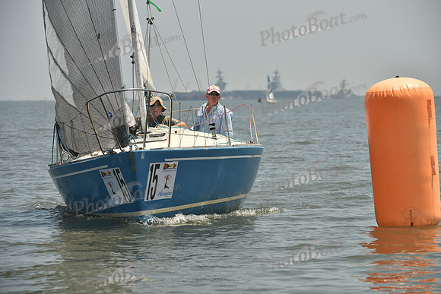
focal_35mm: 210
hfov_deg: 9.8
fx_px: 2573
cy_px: 147
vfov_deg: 6.5
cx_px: 220
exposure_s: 1/1600
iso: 320
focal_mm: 210
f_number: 7.1
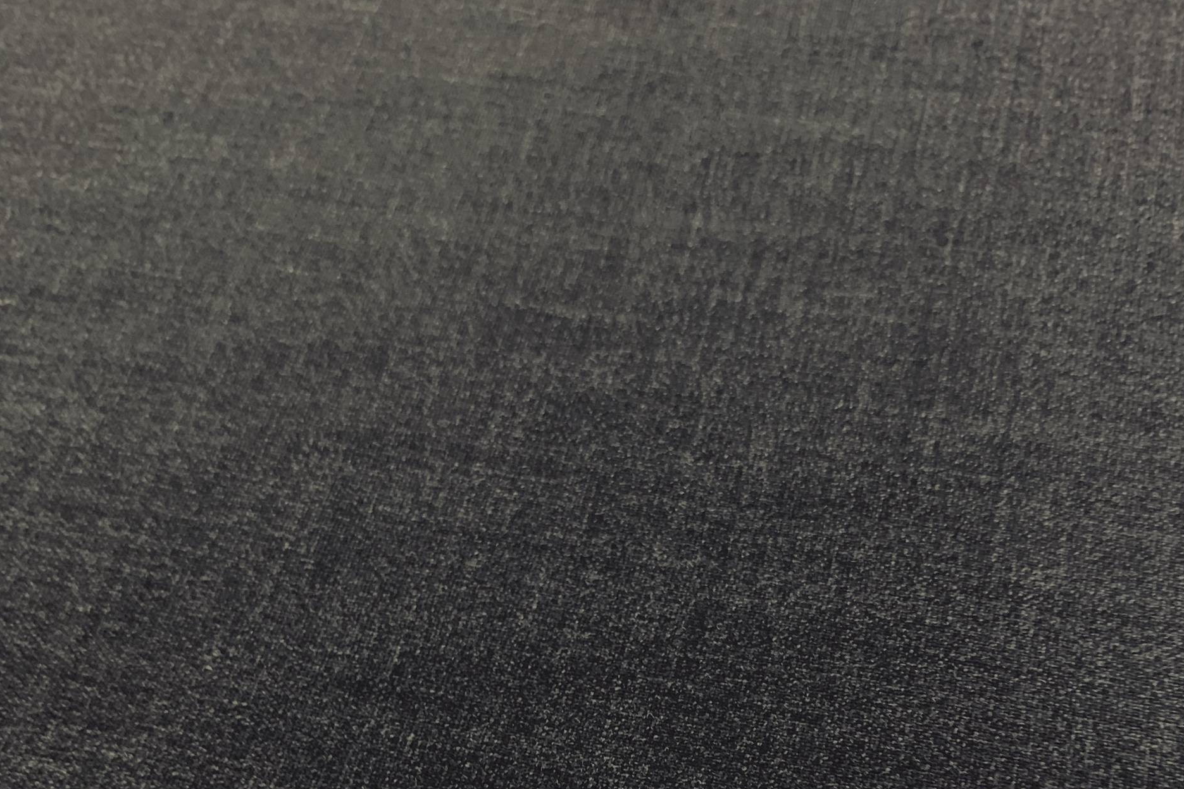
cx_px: 605
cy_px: 776
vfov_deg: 33.1
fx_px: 1217
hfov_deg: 51.9
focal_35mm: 37
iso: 400
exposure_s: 1/30
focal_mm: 4.25
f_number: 1.8
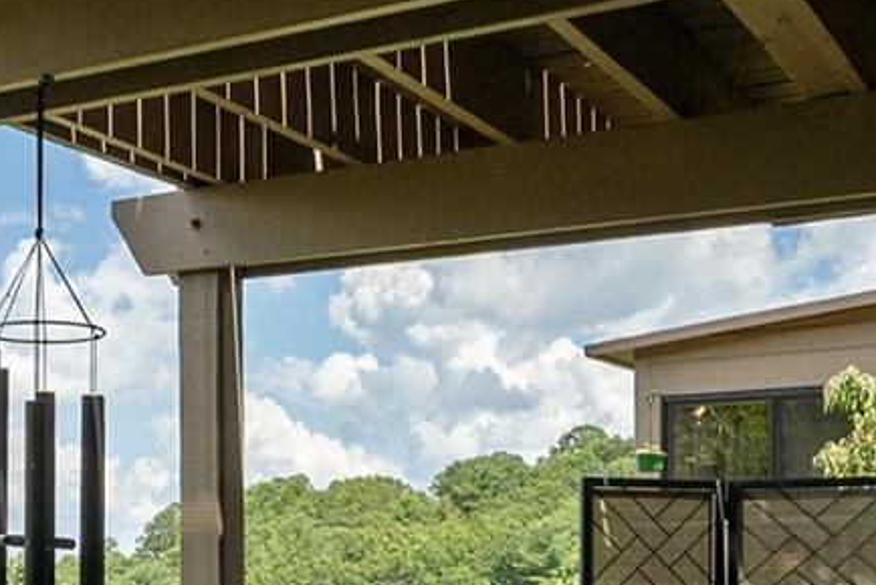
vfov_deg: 19.5
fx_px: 1607
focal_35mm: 66
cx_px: -42
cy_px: 685
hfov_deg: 28.2
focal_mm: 14
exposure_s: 1/1000
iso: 320
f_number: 7.1
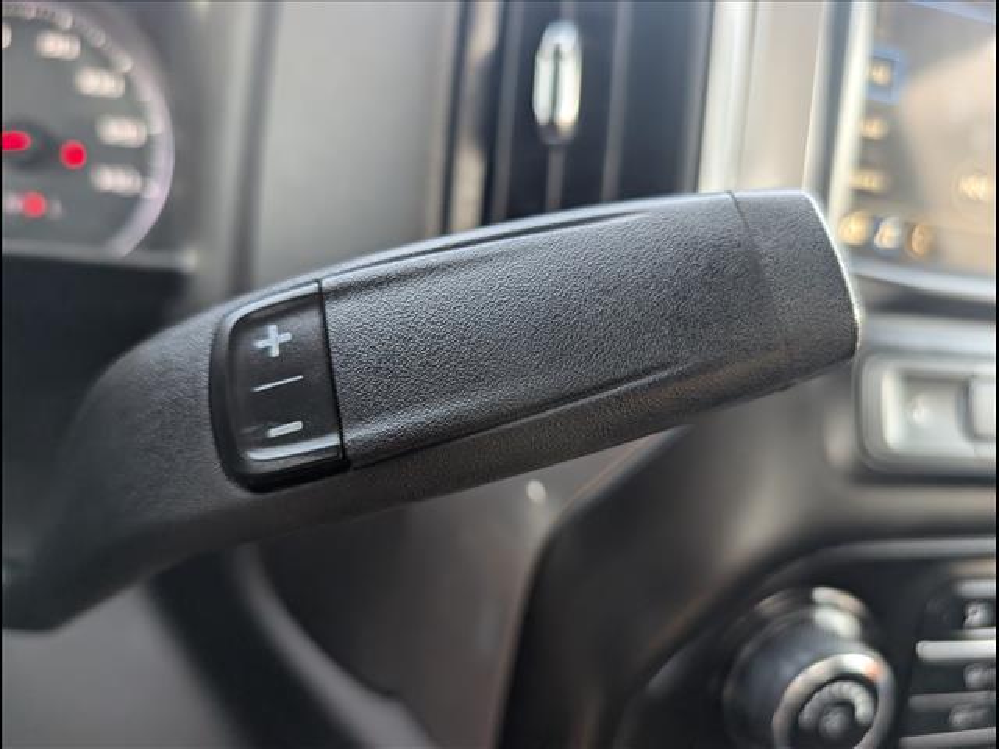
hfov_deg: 71.6
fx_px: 693
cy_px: 374
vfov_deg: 56.8
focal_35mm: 24
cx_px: 500
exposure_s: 1/667
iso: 1136
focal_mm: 6.9
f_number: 1.68
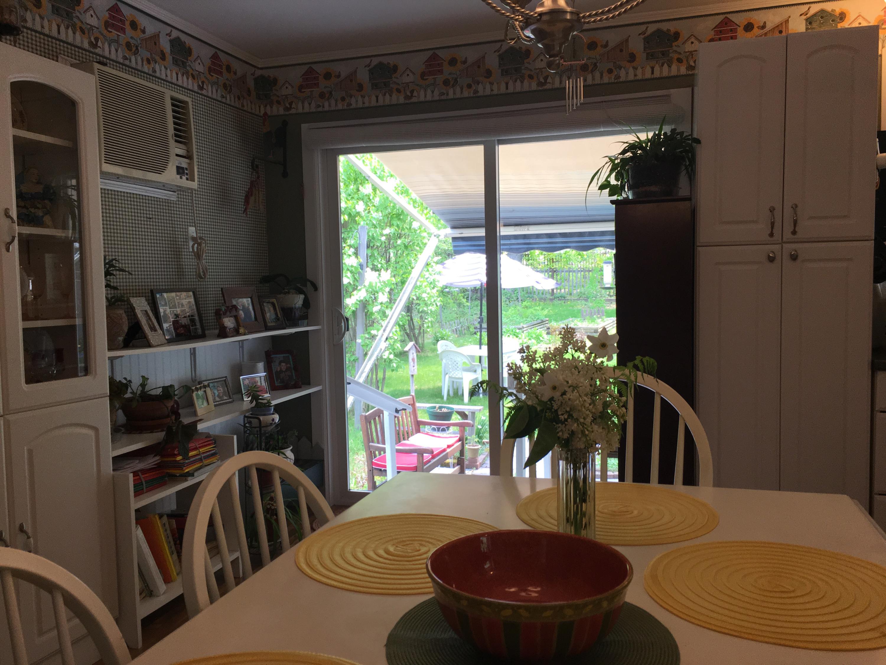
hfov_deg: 61.7
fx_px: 742
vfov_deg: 48.2
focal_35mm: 29
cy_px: 332
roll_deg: +0.8
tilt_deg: -2.6
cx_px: 443
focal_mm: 4.15
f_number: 2.2
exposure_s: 1/120
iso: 40
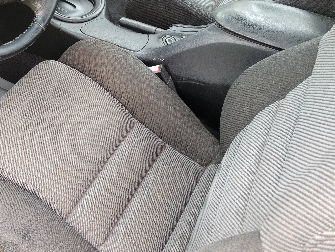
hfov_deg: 40.4
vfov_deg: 31.0
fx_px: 445
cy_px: 65
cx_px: 97
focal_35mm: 46
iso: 200
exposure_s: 1/60
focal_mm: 5.4
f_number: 1.8
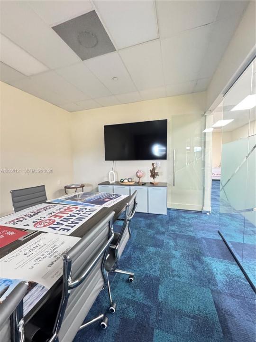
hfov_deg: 85.7
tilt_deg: -5.2
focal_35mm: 14
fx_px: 138
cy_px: 171
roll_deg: +1.4
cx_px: 128
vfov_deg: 102.1
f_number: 2.2
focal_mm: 2.22
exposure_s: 1/40
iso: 1000
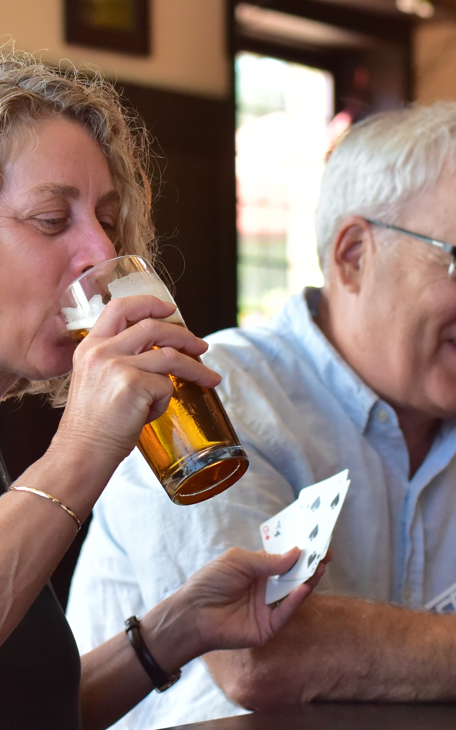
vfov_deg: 15.0
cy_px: 420
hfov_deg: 9.4
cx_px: 100
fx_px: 2764
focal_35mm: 139
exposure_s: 1/800
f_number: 3.5
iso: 1250
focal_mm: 50
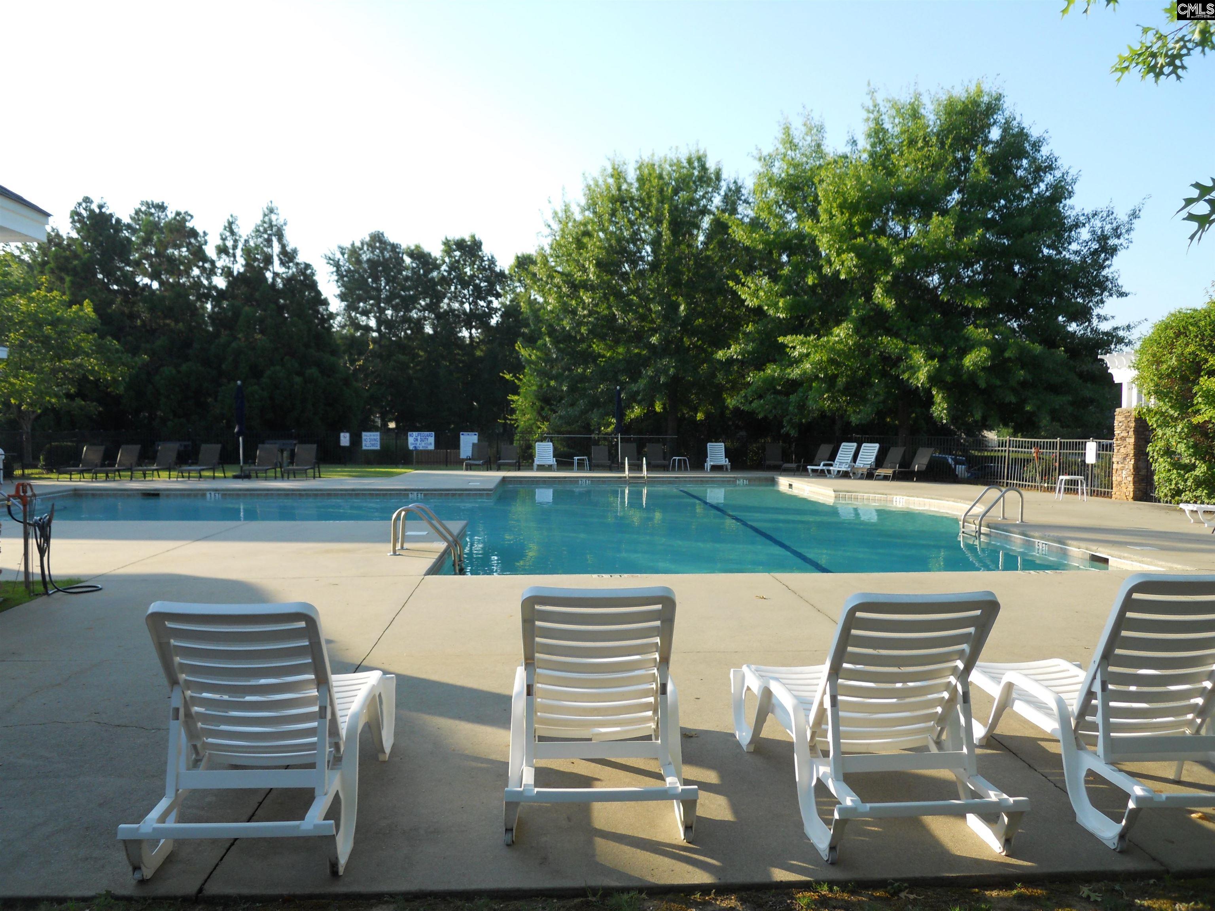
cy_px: 456
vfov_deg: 49.7
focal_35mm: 28
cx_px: 608
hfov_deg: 63.4
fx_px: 983
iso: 80
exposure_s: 1/400
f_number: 2.7
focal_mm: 5
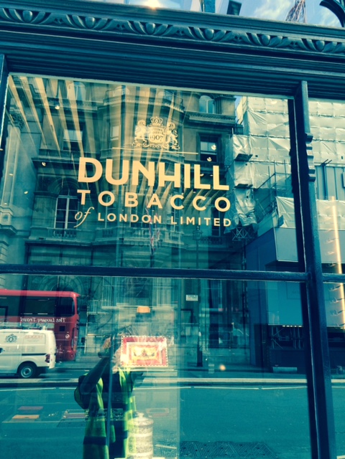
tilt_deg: +14.0
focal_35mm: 29
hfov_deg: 48.2
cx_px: 172
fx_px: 385
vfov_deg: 61.7
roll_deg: -2.0
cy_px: 230
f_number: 2.2
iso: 50
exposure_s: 1/120
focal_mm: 4.15
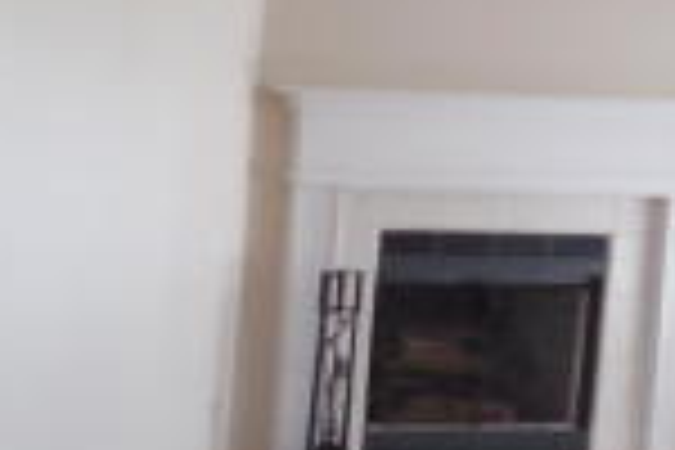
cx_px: -670
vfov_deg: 9.5
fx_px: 2700
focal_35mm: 144
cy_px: 284
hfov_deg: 12.5
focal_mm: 4.6
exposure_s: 1/30
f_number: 3.5
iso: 280
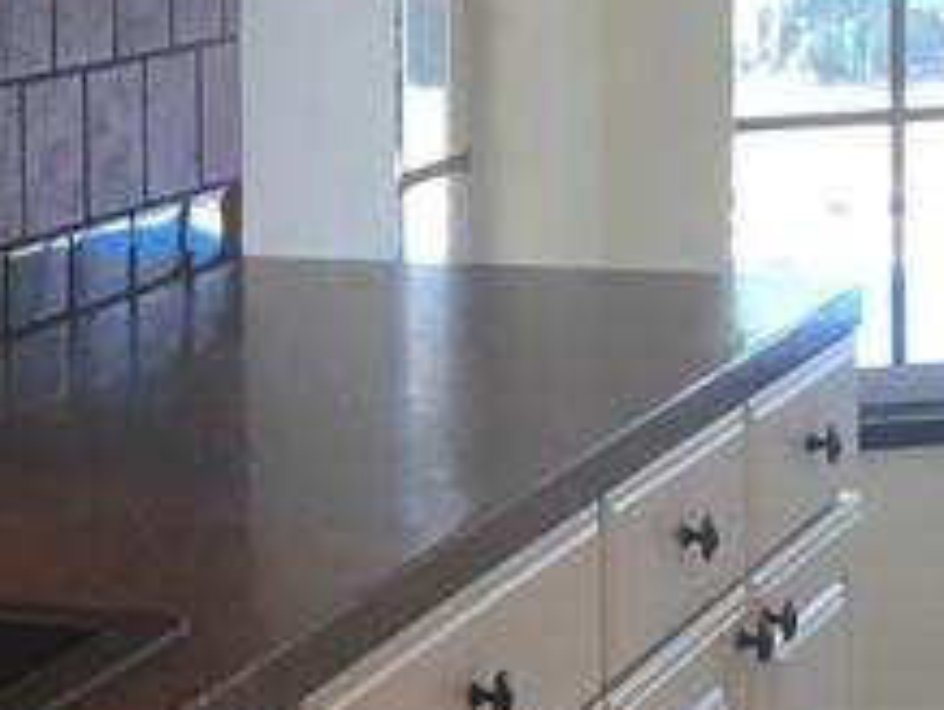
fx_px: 3713
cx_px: -359
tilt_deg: -3.5
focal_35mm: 136
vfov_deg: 10.9
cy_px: 82
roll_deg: +0.1
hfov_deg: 13.8
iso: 40
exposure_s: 1/30
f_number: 2.2
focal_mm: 4.15
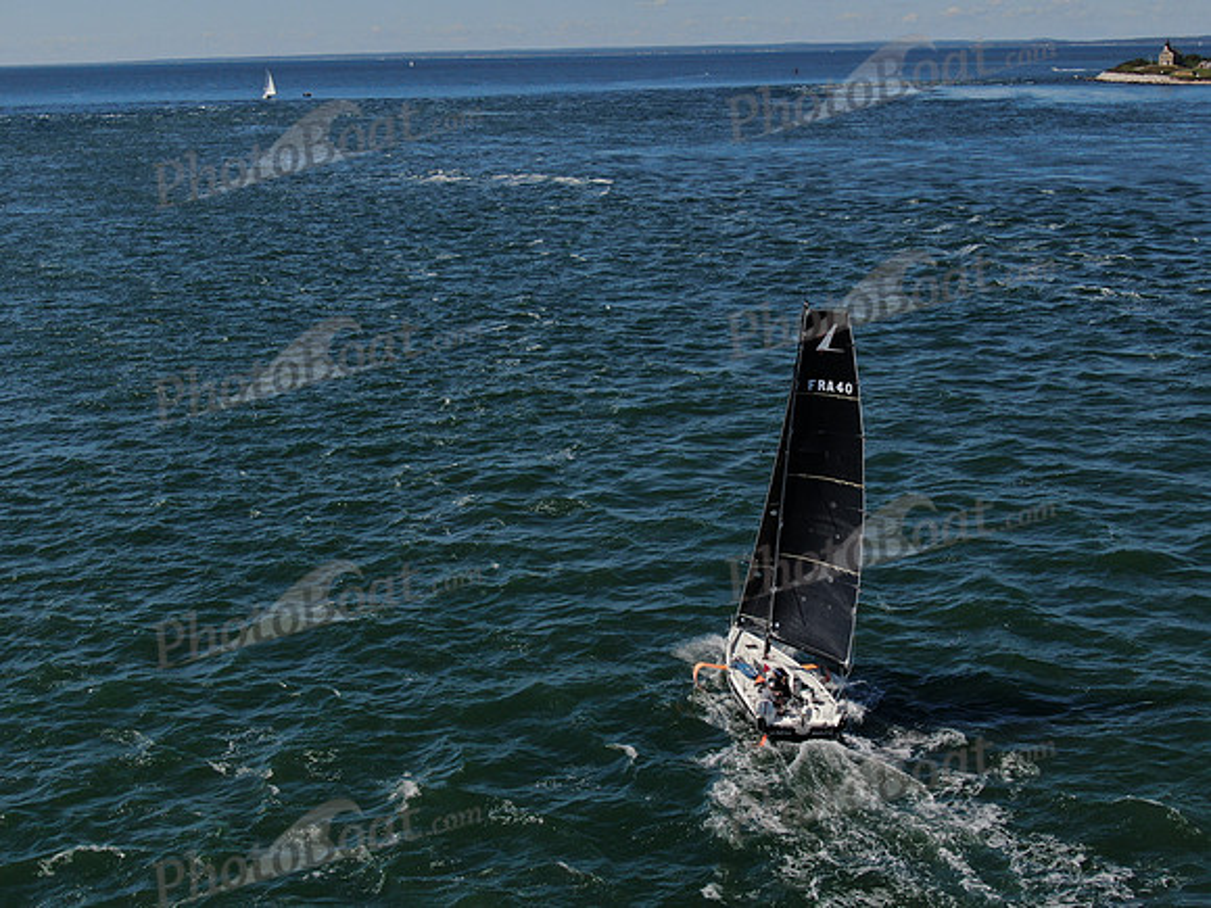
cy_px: 454
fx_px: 1679
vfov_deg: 30.3
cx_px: 606
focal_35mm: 48
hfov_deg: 39.7
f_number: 3.8
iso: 100
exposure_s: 1/1600
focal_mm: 8.6
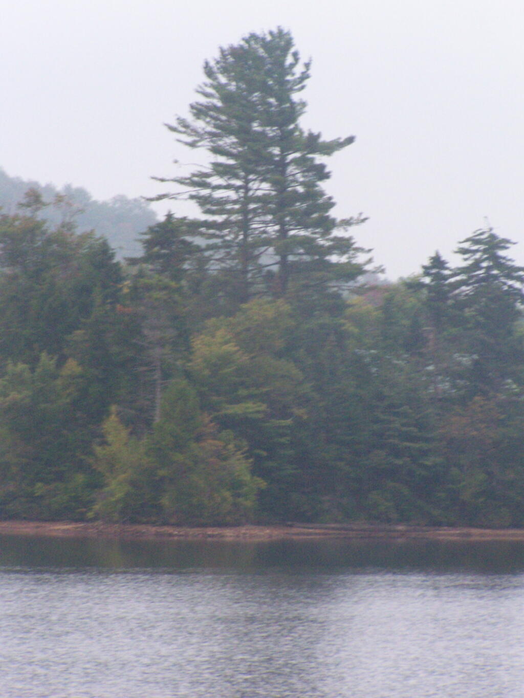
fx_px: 5408
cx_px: 262
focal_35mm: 268
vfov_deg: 7.4
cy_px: 349
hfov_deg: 5.5
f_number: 8
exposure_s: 1/60
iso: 400
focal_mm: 44.4
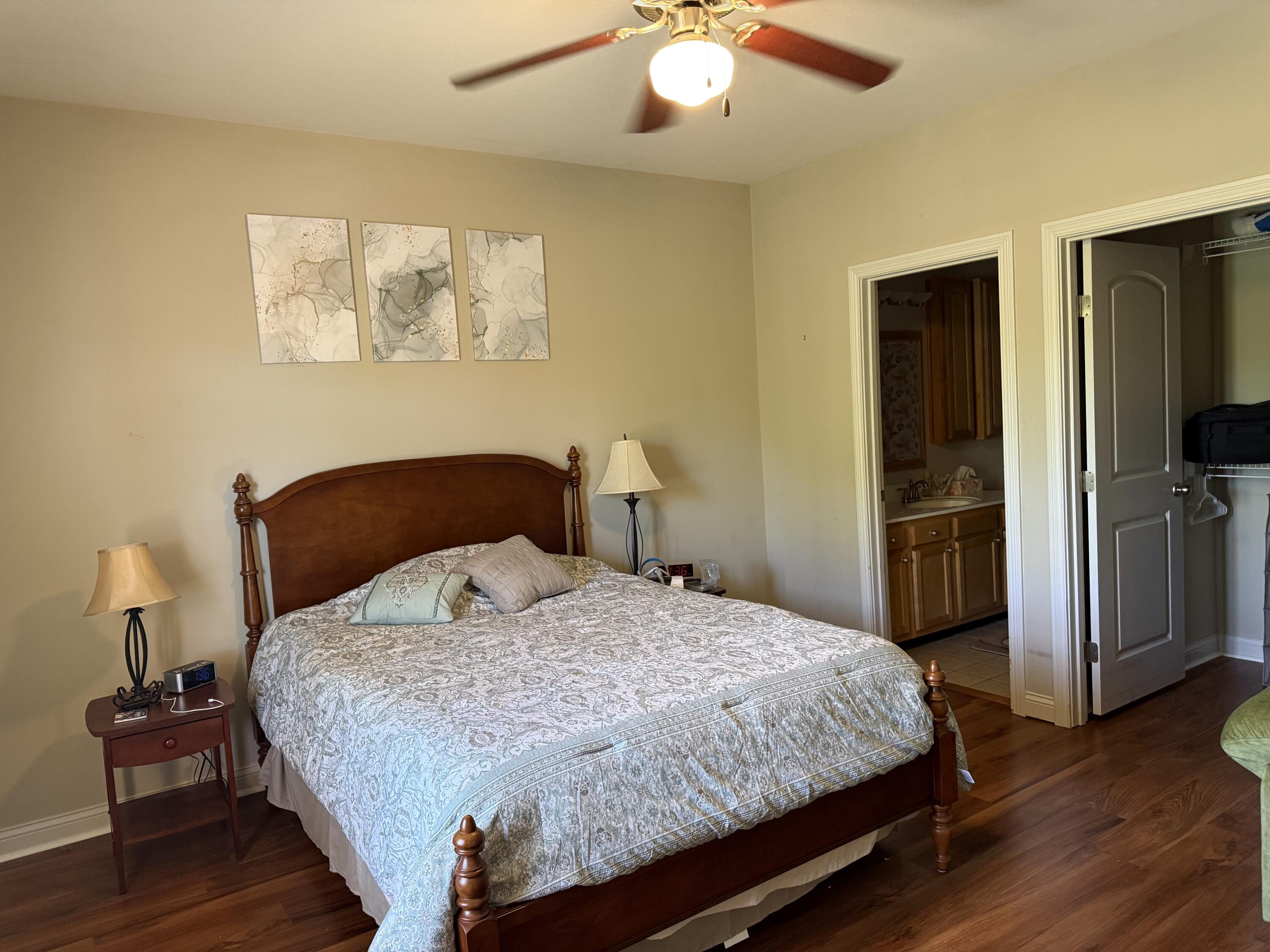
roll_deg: +3.9
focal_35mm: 24
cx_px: 635
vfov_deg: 56.8
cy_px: 476
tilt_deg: -4.1
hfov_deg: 71.6
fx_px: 881
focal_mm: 6.76
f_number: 1.78
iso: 320
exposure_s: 1/60
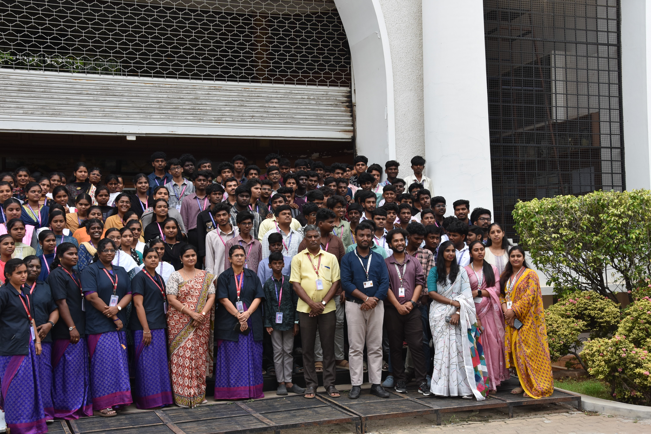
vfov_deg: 28.1
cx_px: 326
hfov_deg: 41.1
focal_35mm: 48
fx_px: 868
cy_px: 217
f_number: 8
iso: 450
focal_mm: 32
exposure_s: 1/500
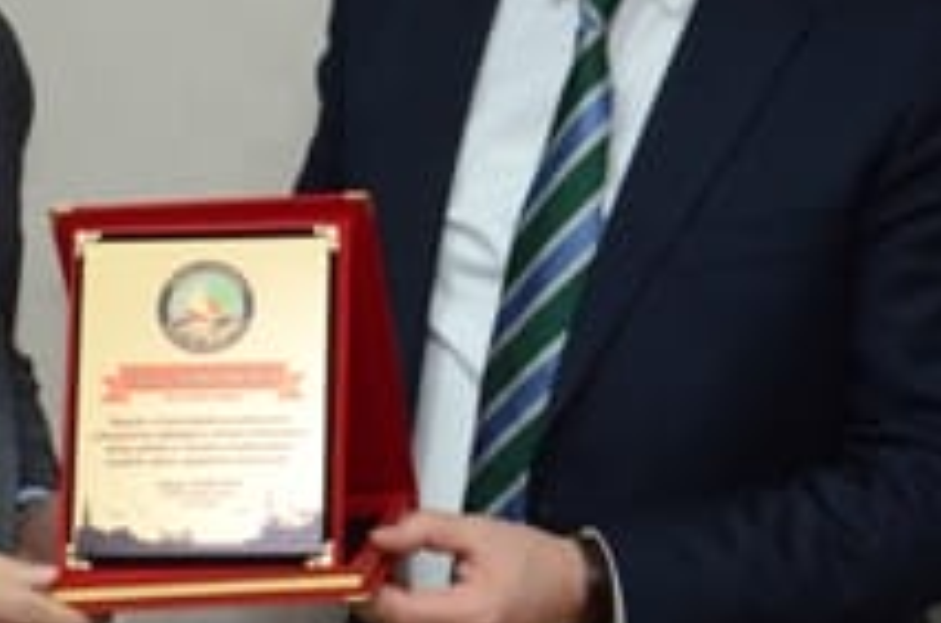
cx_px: 137
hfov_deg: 11.4
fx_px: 4694
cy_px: 331
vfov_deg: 7.6
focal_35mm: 180
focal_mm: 40
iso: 2000
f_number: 4.5
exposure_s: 1/80
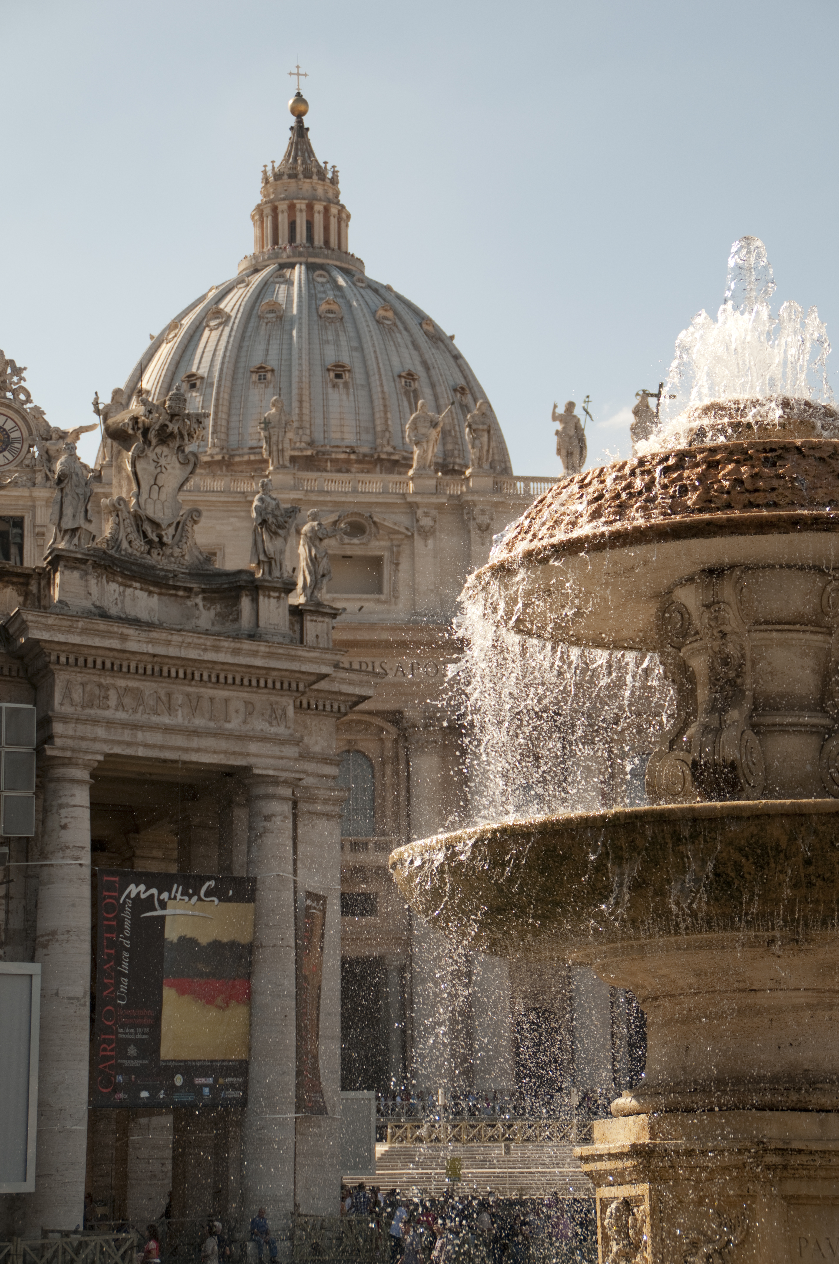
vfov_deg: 24.2
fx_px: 2944
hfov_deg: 16.2
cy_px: 632
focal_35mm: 84
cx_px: 420
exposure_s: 1/640
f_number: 5
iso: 100
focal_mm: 56
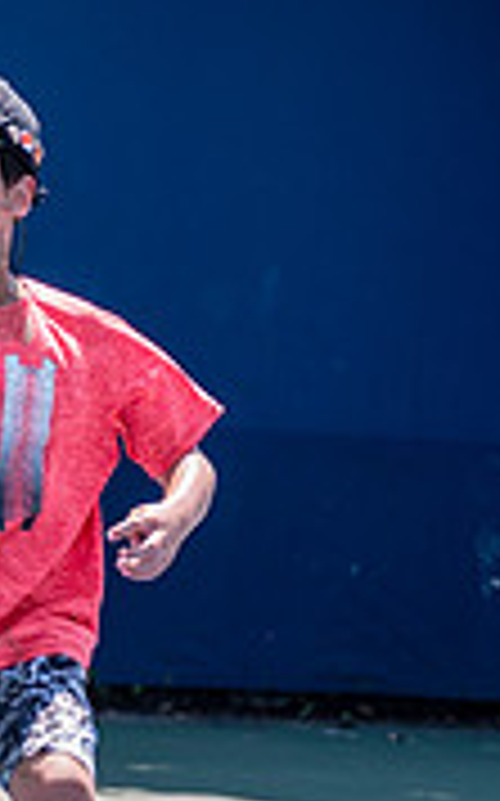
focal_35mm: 372
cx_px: -105
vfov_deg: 5.6
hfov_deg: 3.5
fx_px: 8124
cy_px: 744
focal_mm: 85
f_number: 4
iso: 100
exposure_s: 1/500
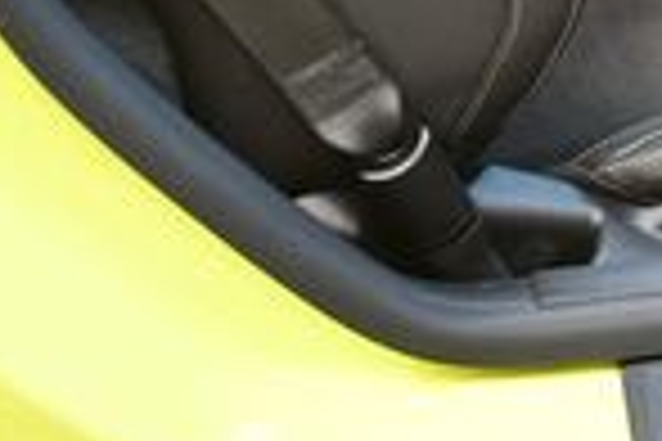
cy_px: -486
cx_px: 914
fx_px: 2887
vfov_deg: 8.3
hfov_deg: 12.6
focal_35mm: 157
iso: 800
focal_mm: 18
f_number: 3.5
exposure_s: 1/250
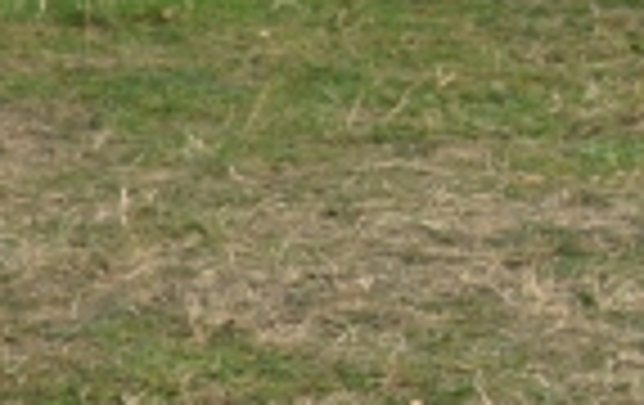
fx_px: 6999
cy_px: -560
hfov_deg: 5.1
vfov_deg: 3.3
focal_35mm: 398
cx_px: 1536
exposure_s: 1/250
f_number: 2.8
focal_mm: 70
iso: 250
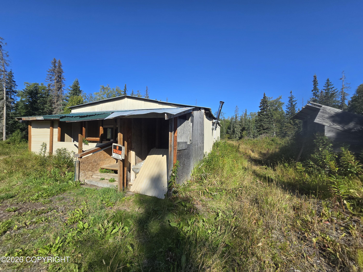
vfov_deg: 89.9
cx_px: 182
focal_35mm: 13
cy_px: 136
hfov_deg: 106.2
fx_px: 136
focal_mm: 2.2
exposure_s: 1/2005
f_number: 2.2
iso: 50
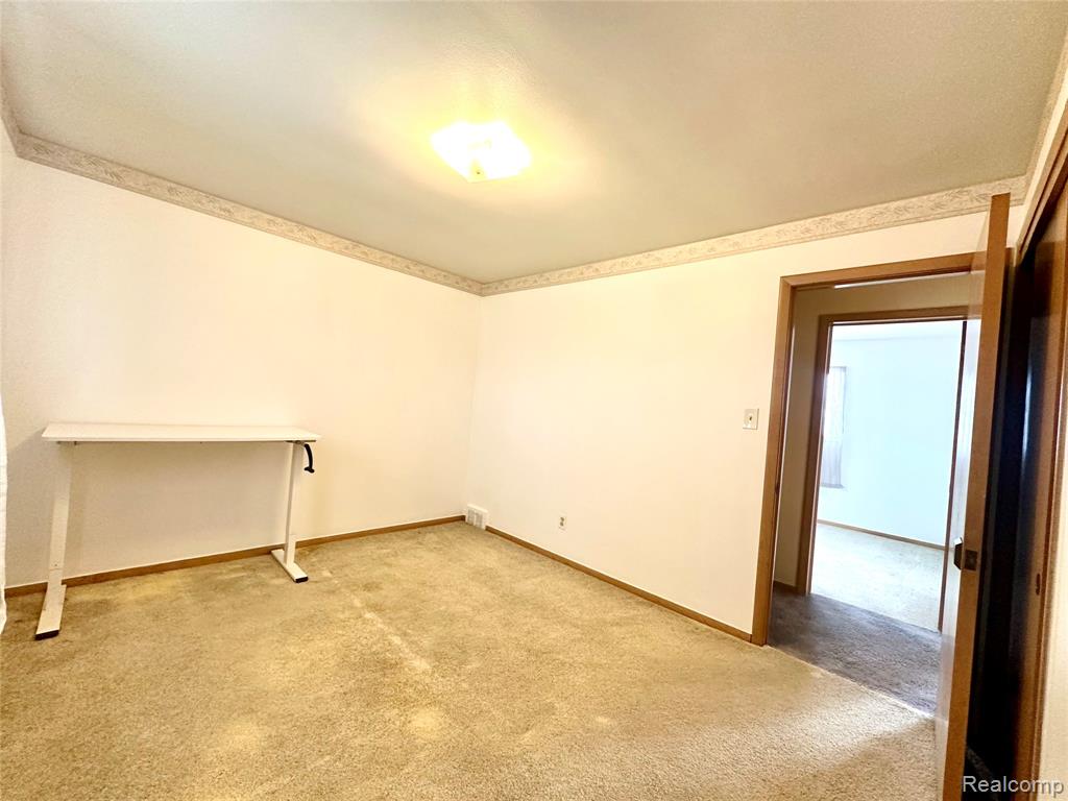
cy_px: 400
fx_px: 432
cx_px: 534
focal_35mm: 14
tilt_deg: -0.1
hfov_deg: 102.1
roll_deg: -5.0
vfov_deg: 85.7
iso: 250
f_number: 2.2
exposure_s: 1/60
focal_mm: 2.22
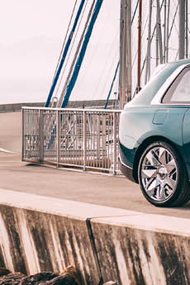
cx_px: 244
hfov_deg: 7.8
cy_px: 83
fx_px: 1385
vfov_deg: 11.7
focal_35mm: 175
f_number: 2
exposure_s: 1/500
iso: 50
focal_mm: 28
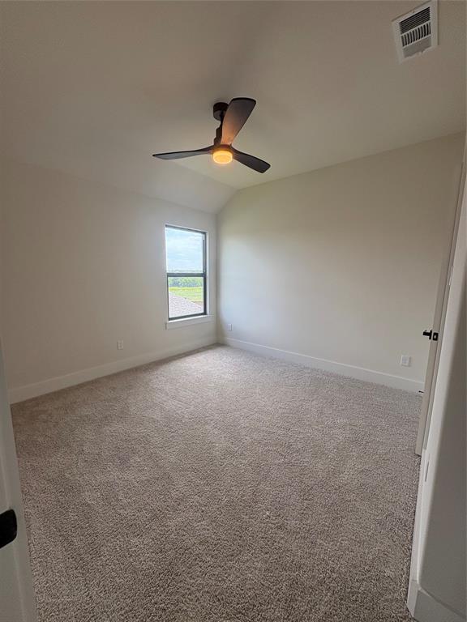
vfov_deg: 102.1
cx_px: 234
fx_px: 252
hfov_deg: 85.7
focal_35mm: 14
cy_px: 311
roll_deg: -0.8
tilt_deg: -8.7
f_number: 2.2
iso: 64
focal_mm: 2.22
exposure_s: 1/126
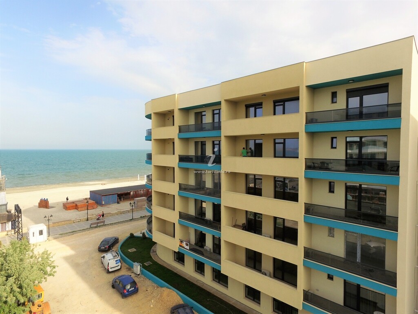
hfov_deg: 81.7
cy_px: 157
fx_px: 242
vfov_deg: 66.0
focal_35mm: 20
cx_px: 209
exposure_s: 1/1093
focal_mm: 3.61
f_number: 2.8
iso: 100
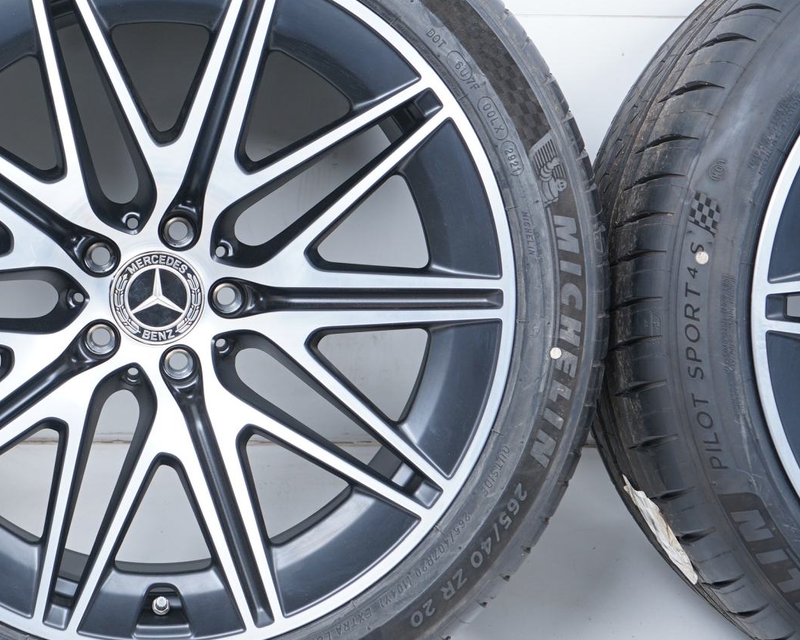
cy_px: 296
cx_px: 187
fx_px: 1705
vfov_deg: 21.3
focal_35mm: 72
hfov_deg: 26.0
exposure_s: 1/125
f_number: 5.6
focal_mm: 42
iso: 250
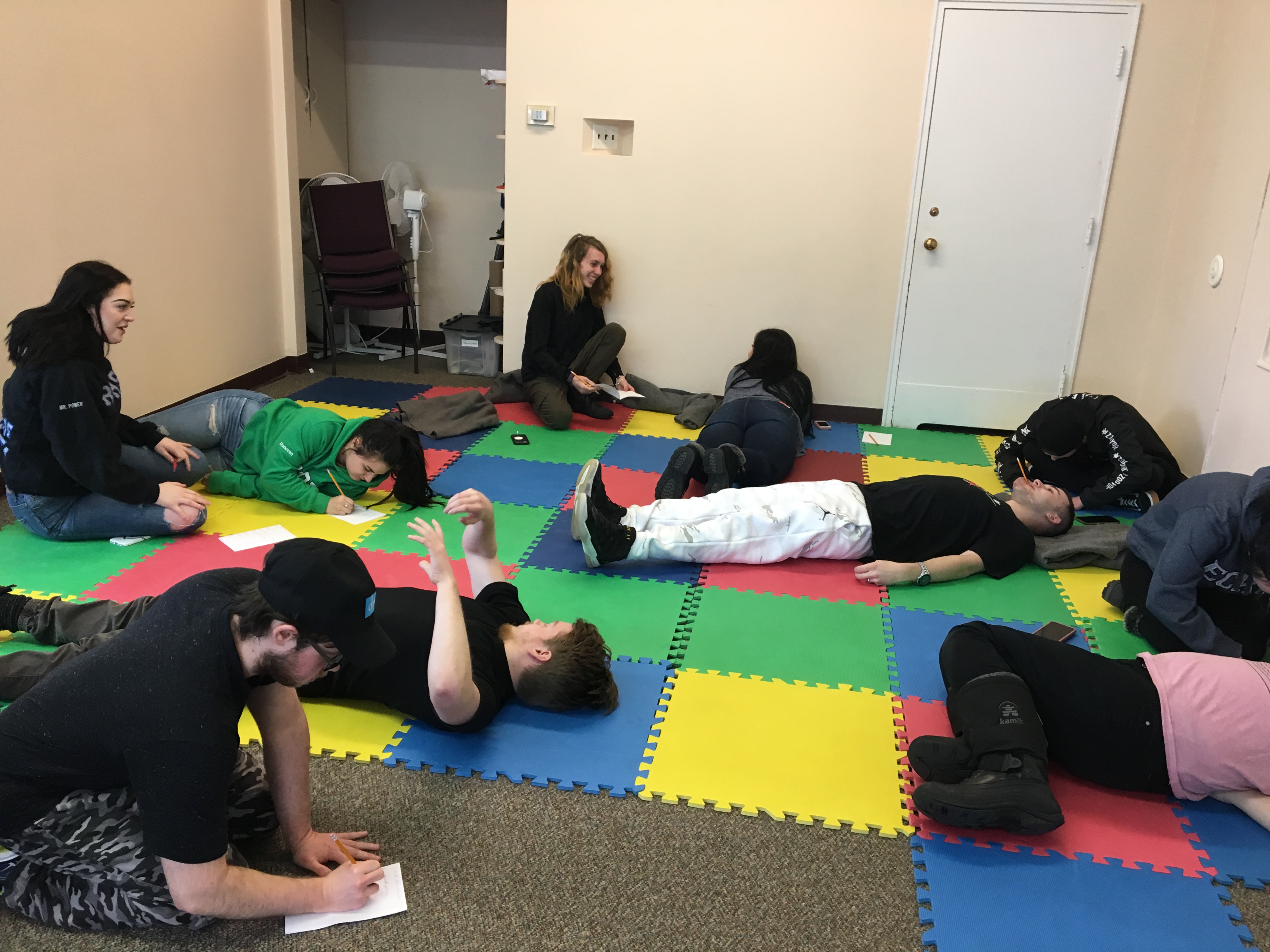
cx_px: 635
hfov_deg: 61.7
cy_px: 476
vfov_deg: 48.2
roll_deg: -2.7
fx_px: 1064
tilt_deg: -16.5
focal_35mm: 29
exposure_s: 1/30
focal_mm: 4.15
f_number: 2.2
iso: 80
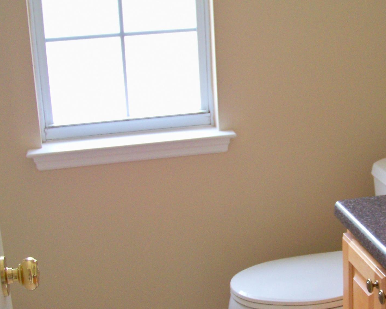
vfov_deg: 22.5
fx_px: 777
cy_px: 180
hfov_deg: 27.6
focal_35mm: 68
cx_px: 284
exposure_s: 1/30
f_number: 2.8
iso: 200
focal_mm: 5.85
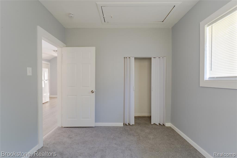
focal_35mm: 16
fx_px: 105
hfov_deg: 97.1
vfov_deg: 74.1
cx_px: 118
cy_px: 79
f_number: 14
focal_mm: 15.9
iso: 200
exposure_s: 1/2
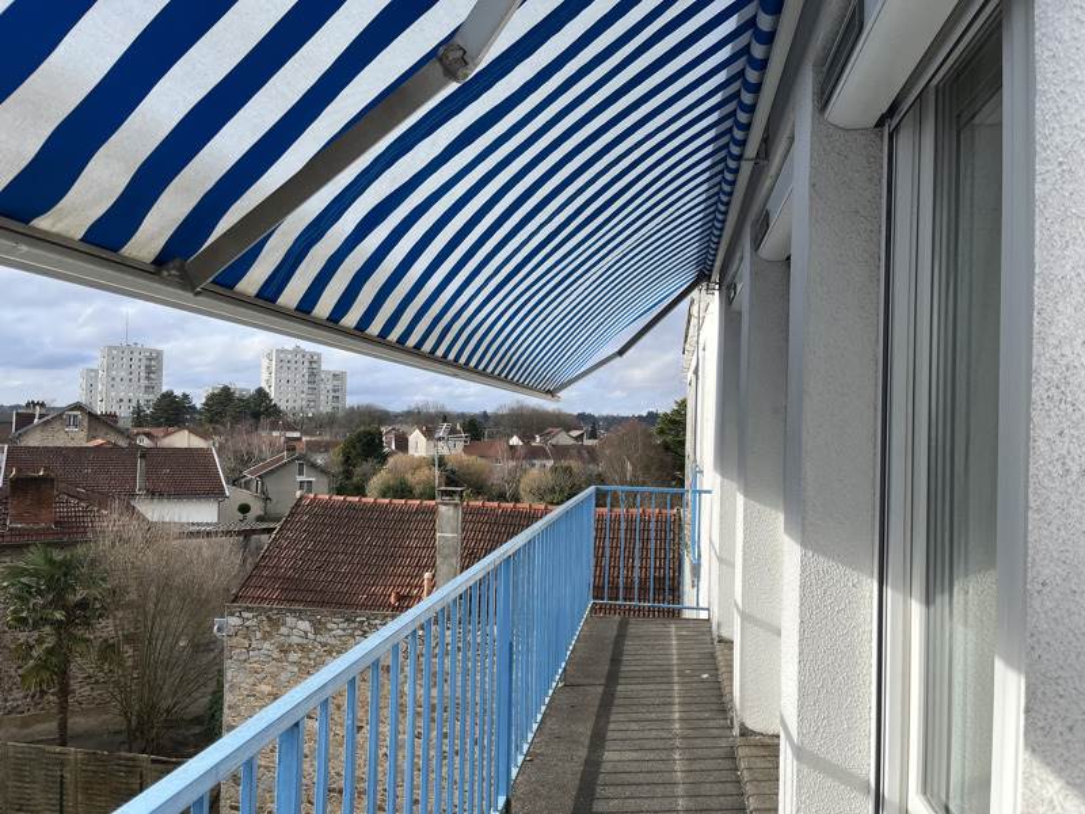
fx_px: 815
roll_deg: -1.8
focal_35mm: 26
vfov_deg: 53.1
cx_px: 542
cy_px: 407
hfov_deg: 67.3
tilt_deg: +0.2
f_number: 1.6
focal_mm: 5.1
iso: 50
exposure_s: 1/2062
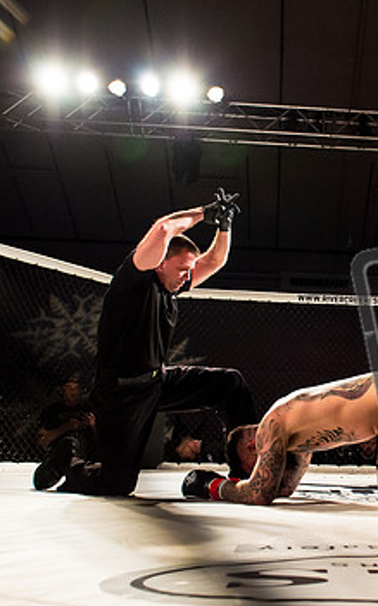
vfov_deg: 46.1
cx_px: 387
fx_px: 710
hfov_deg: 27.9
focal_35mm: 43
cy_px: 350
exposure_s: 1/500
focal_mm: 24
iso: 1600
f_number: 4.5
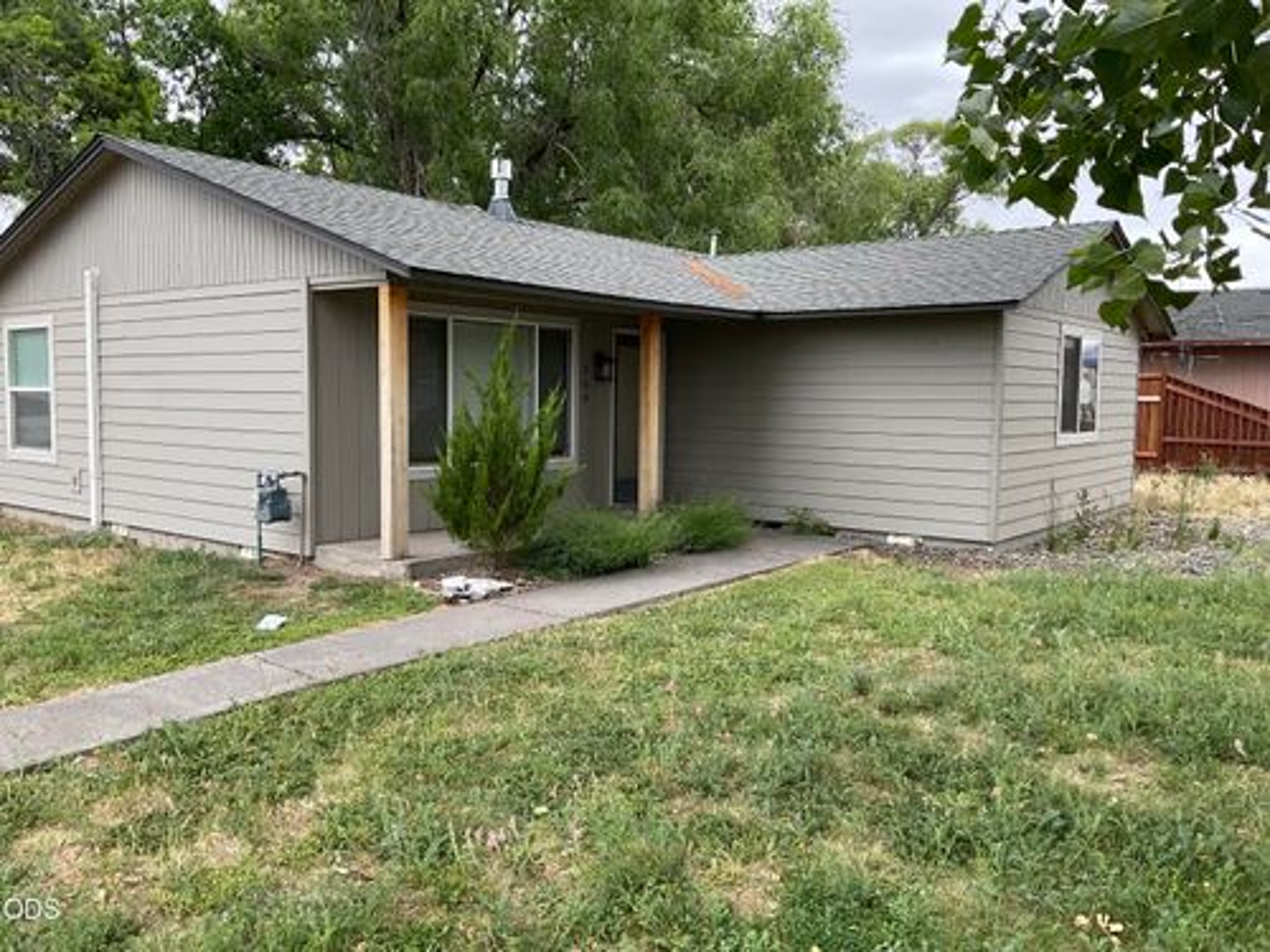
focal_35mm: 29
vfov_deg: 48.2
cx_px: 635
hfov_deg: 61.7
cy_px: 476
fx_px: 1064
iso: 25
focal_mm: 3
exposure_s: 1/122
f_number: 1.8
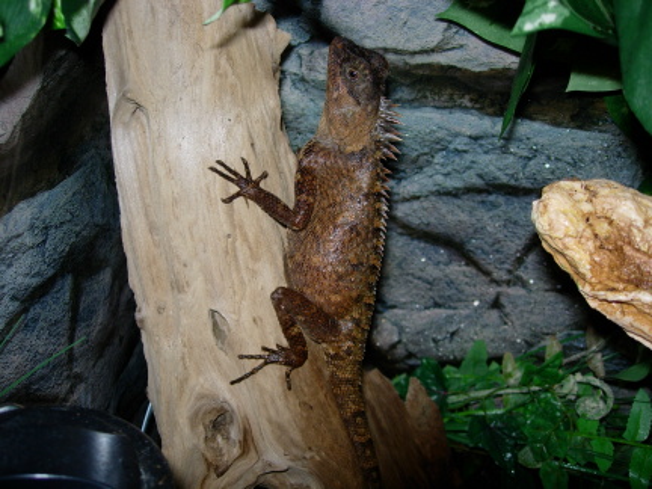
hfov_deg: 49.0
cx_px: 326
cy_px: 244
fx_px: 716
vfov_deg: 37.7
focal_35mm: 38
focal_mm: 7.8
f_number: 2.8
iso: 79
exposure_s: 1/64
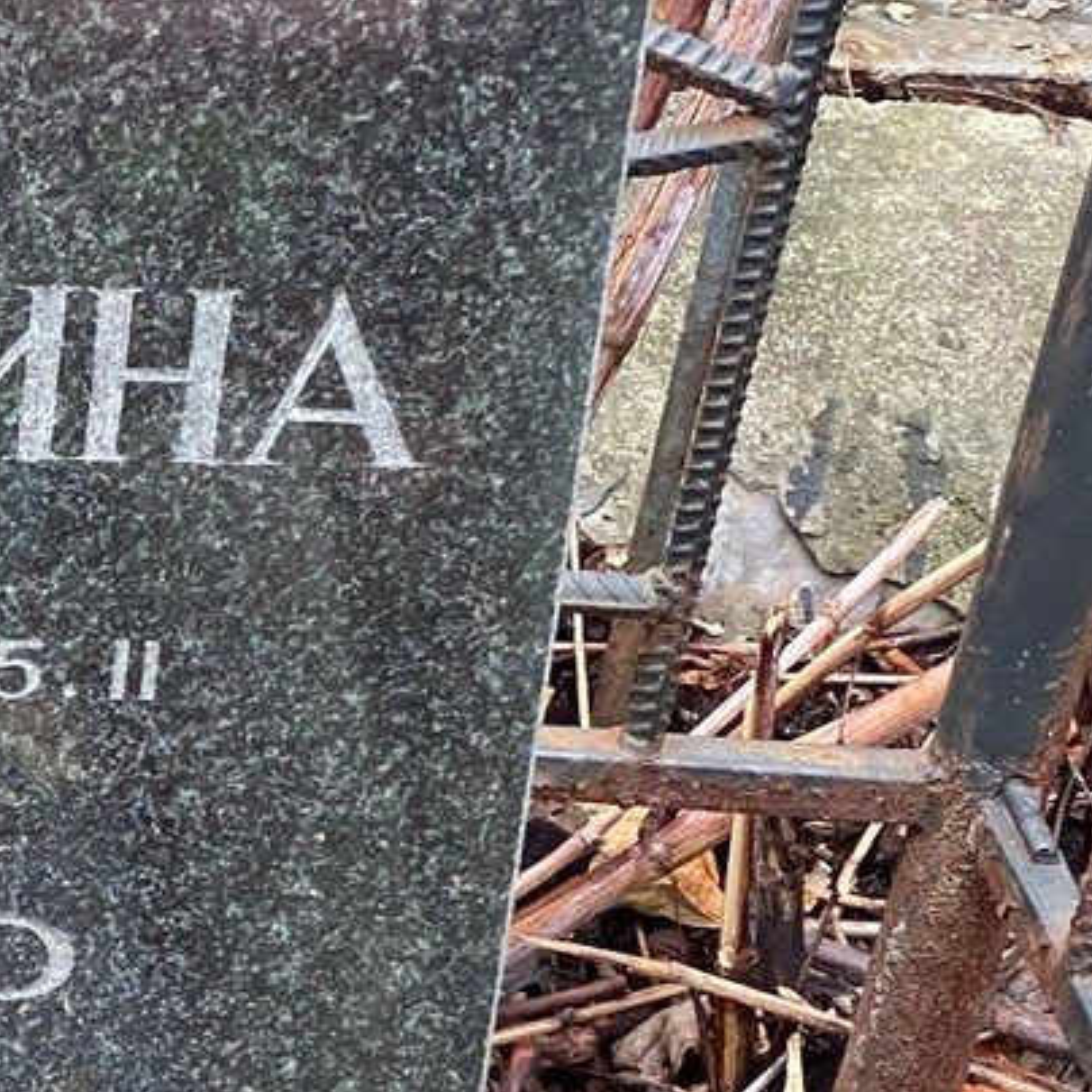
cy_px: 1003
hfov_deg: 10.4
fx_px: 5853
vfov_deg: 10.6
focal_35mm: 164
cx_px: -400
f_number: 2
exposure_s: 1/121
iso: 125
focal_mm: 6
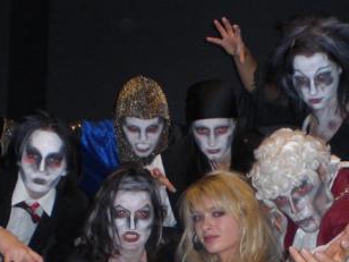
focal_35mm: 79
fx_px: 796
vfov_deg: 18.2
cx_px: 186
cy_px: 254
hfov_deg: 24.7
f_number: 3.1
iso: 200
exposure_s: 1/60
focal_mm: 6.3
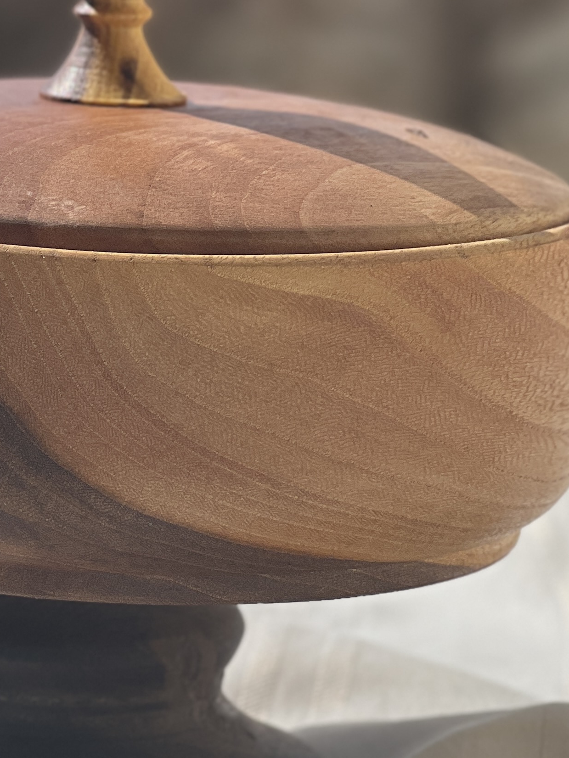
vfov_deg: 10.5
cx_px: -3
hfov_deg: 7.9
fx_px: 4119
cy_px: 382
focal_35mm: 188
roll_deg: -0.6
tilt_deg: -8.2
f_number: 2.8
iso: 32
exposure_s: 1/1468
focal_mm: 9
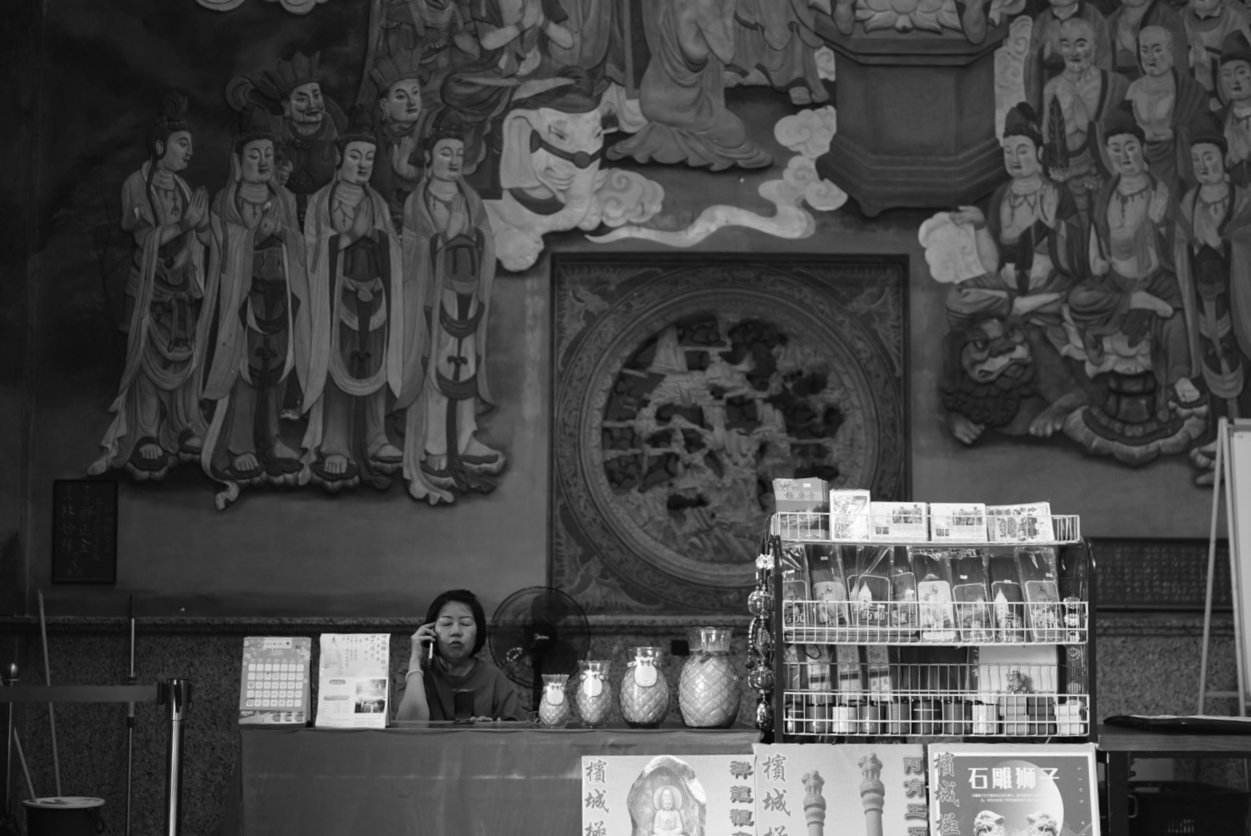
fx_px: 1912
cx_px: 626
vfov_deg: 24.7
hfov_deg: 36.2
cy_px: 418
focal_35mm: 55
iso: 1250
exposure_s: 1/250
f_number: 1.8
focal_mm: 55
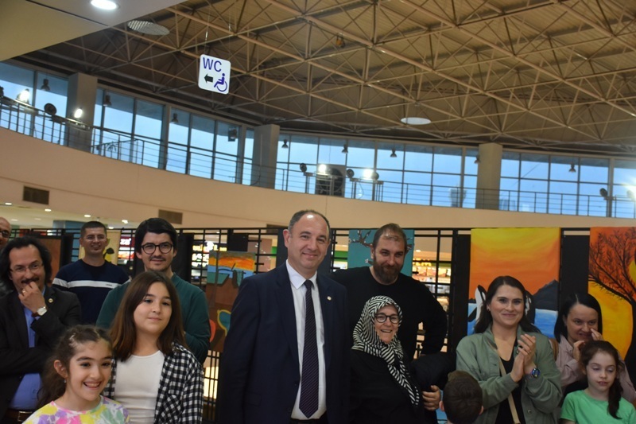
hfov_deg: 43.6
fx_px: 795
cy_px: 212
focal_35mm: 45
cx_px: 318
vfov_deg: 29.9
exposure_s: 1/80
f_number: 4.5
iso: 800
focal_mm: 30
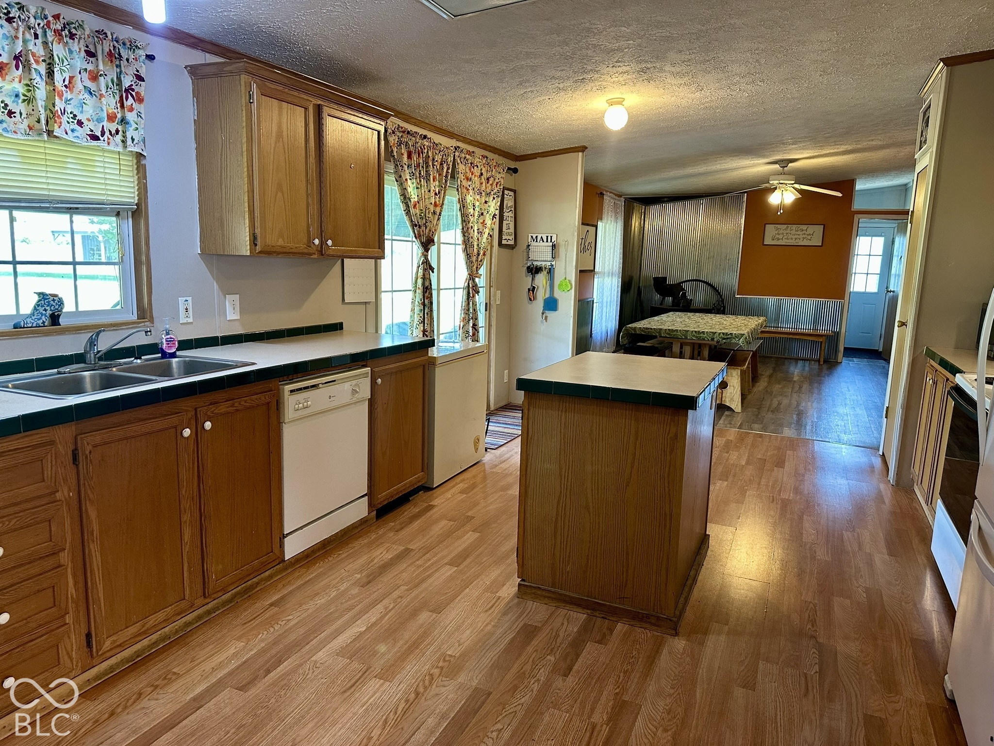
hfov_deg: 71.6
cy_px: 373
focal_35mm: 24
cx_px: 497
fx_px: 689
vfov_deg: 56.8
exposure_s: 1/60
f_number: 1.78
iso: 250
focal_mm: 6.86
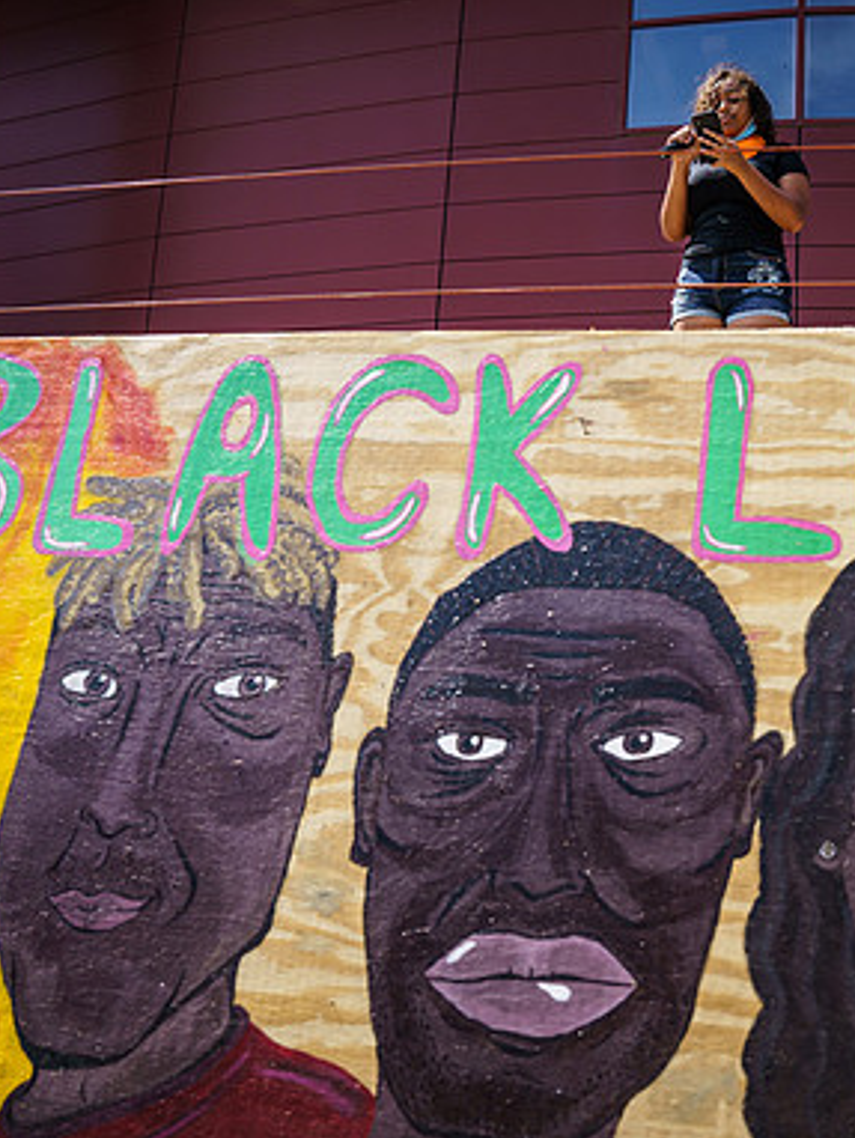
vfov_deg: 52.6
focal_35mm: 35
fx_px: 1151
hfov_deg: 39.5
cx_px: 655
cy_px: 573
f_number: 5
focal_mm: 24
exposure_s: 1/1000
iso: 200
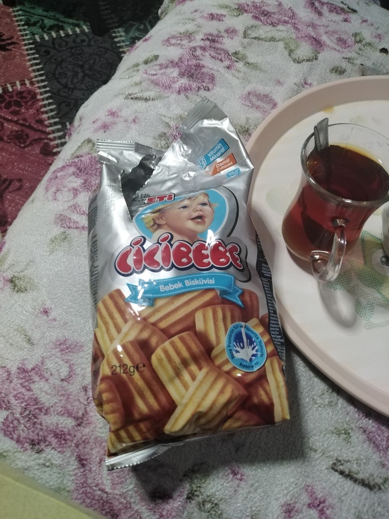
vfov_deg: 67.3
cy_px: 260
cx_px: 194
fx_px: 390
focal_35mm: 26
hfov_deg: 53.1
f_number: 1.8
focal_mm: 3.62
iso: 390
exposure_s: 1/30
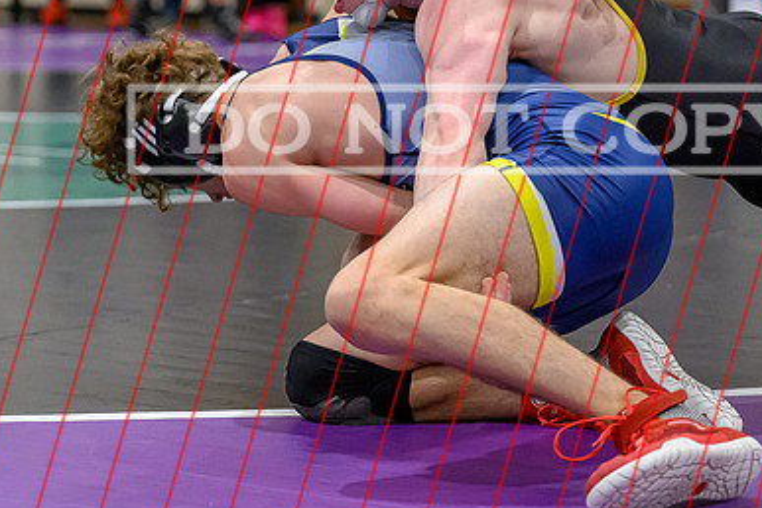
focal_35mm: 148
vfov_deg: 9.2
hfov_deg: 13.9
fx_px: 3132
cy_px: 58
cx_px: 300
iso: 7200
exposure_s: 1/800
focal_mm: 70
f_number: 2.8
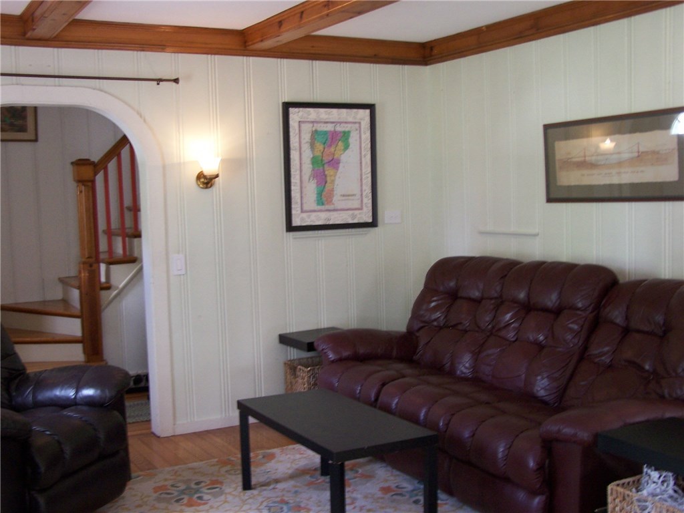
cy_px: 256
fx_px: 850
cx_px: 342
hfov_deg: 43.9
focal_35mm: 43
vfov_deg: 33.6
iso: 140
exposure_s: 1/8
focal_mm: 7.1
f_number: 2.9
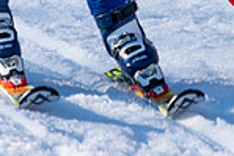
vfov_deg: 0.6
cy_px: -105
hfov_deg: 0.8
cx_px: -131
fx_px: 16096
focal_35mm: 2479
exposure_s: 1/3200
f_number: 8
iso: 640
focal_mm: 560
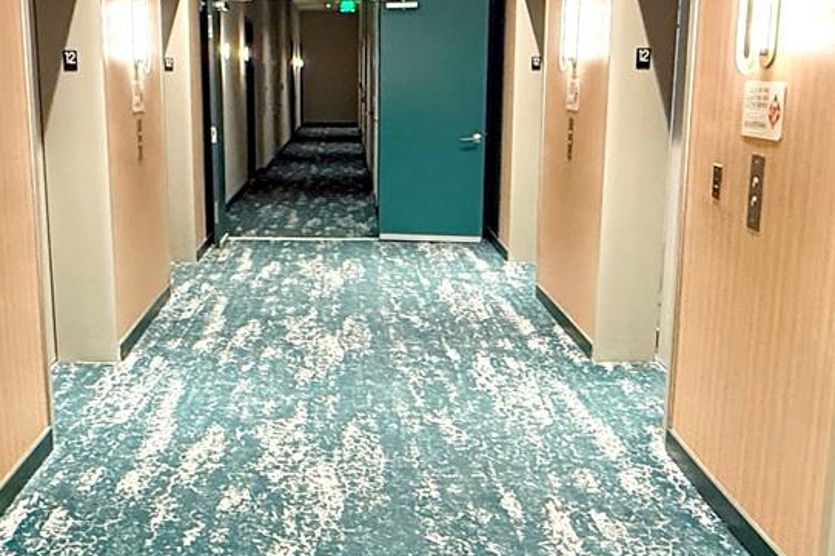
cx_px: 344
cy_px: 277
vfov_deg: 31.2
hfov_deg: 45.3
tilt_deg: -10.8
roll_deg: -0.1
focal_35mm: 43
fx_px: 997
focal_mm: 2.22
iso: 640
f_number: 2.2
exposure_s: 1/60
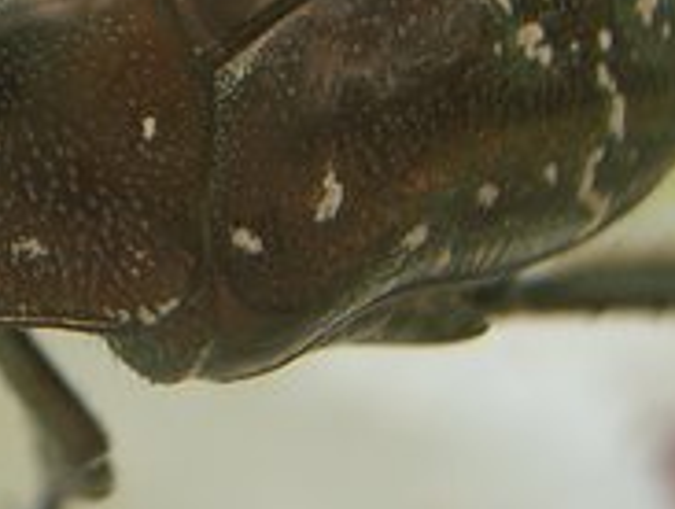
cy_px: 192
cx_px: -81
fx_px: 3380
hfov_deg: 11.2
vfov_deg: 8.6
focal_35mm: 173
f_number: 3.5
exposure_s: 1/160
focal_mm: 10.2
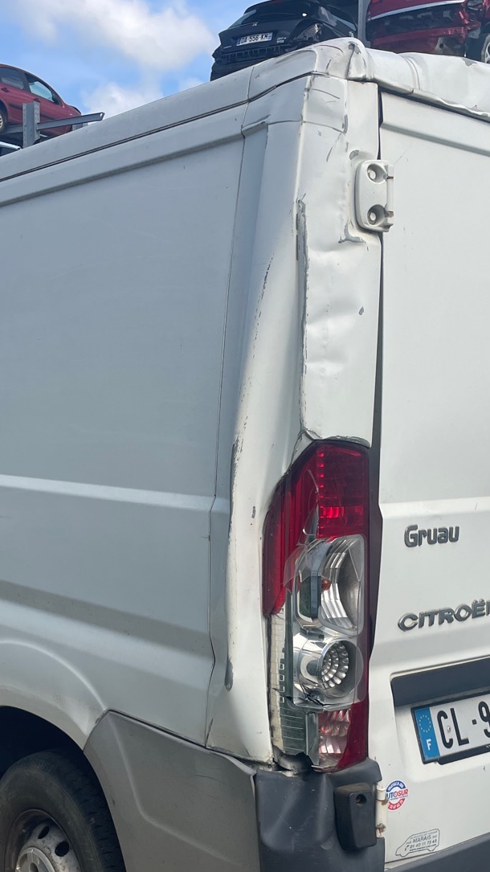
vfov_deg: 43.4
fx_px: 1086
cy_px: 542
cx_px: 258
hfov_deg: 25.4
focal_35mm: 47
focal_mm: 4.2
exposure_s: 1/3040
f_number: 1.6
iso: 32
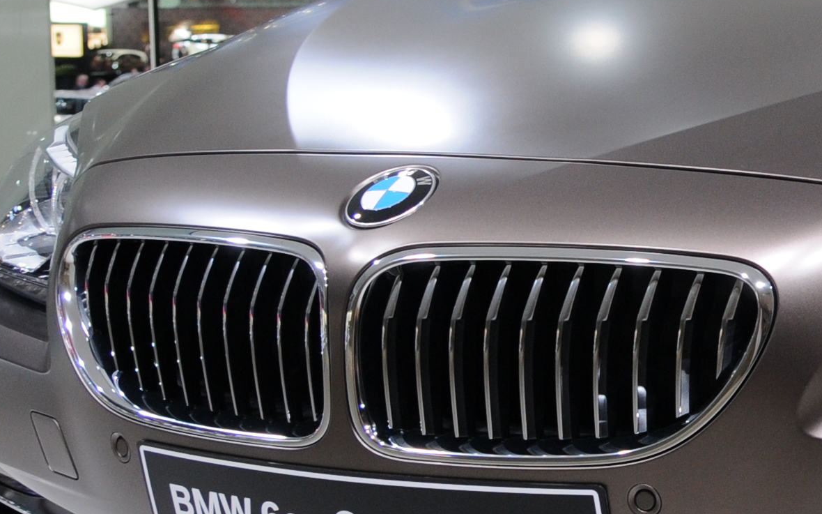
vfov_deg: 11.8
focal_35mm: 111
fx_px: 2486
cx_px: 1082
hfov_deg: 17.5
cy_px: 202
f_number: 5.6
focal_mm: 20
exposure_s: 1/125
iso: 400
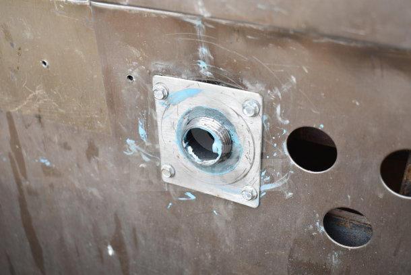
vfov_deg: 30.9
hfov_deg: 45.0
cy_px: 138
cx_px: 206
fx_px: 497
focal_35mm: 44
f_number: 4.2
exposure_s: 1/80
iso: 200
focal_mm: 29
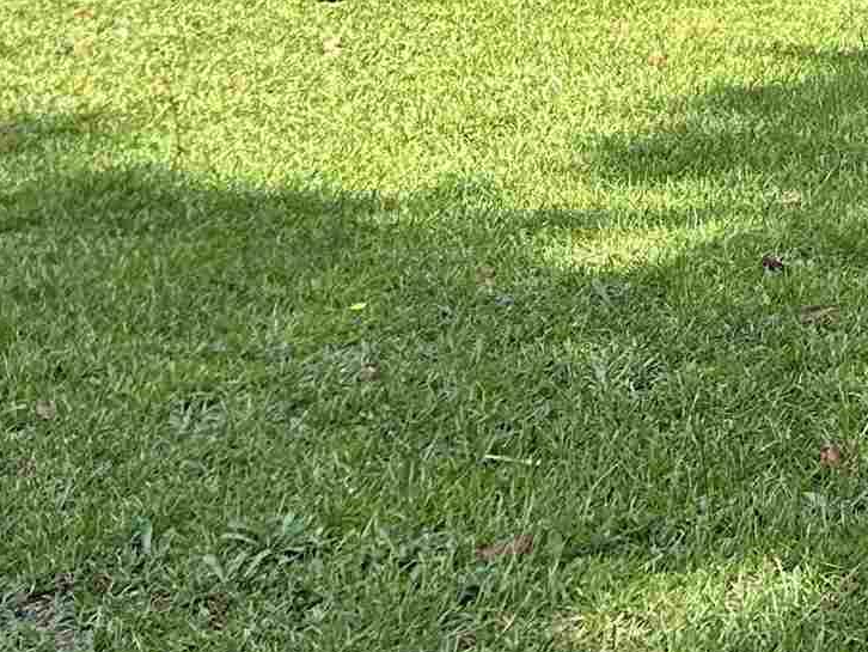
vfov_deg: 11.9
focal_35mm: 110
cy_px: -671
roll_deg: +1.1
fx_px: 2759
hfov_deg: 14.7
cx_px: 1738
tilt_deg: -3.0
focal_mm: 5.7
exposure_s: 1/797
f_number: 1.5
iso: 50
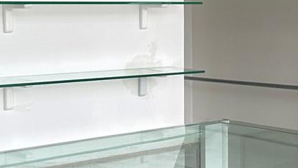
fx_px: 806
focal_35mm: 102
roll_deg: +0.1
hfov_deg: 20.2
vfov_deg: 11.8
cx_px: 311
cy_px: 1
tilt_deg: -0.1
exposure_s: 1/294
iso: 80
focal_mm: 6.86
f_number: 1.78
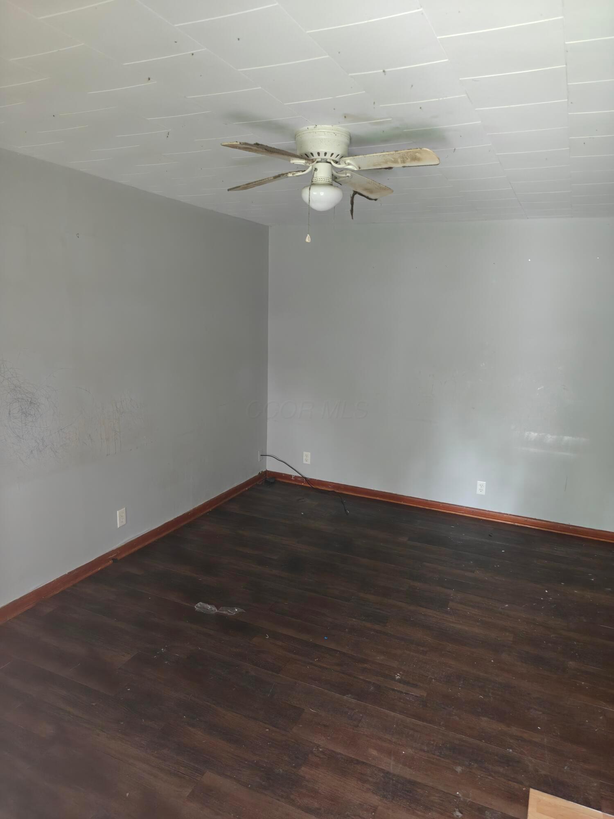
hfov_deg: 58.9
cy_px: 410
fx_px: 544
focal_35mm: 23
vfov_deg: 73.9
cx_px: 307
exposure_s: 1/84
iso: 1250
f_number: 1.6
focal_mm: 6.06
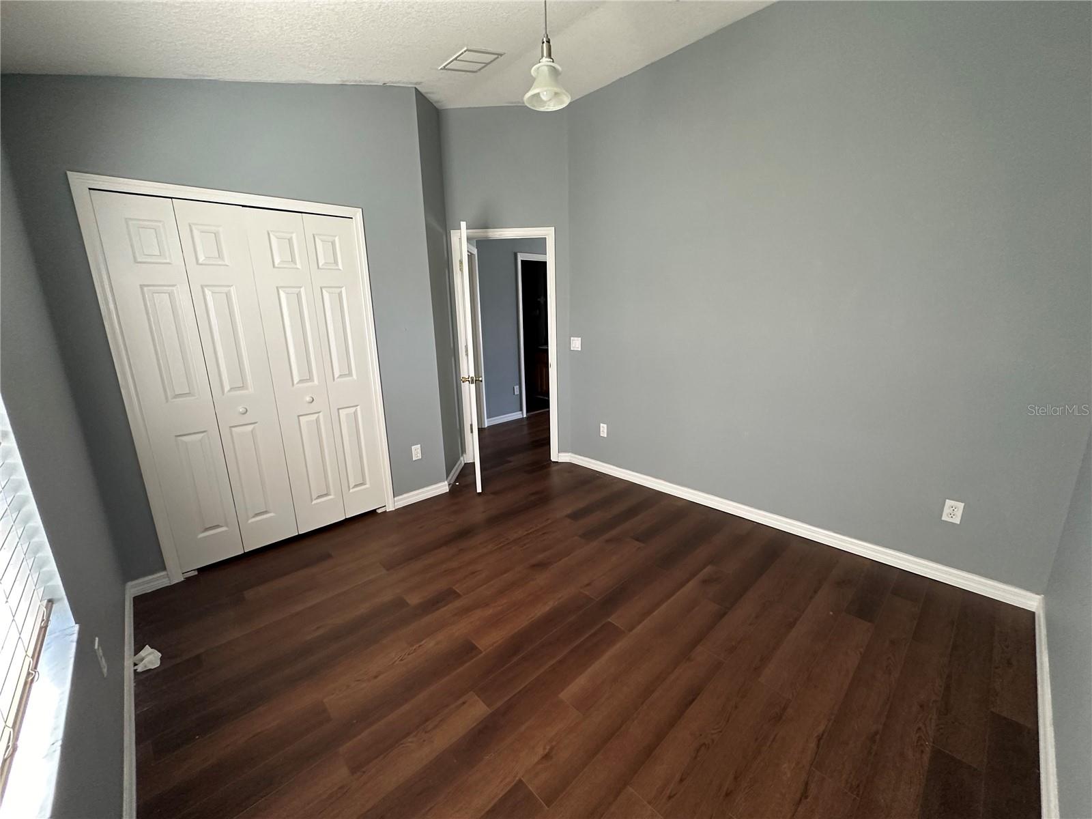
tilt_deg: -12.9
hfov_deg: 102.1
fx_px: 442
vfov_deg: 85.7
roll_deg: +0.9
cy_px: 410
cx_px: 546
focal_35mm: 14
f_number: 2.2
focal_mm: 2.22
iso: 320
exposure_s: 1/84
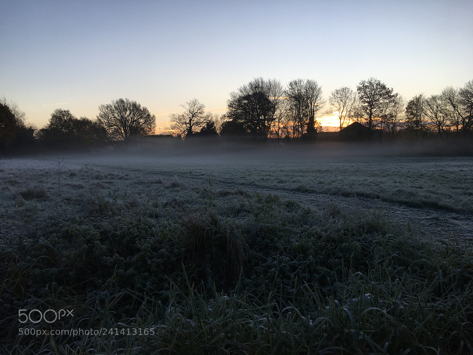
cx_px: 236
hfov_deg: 61.7
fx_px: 396
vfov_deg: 48.2
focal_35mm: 29
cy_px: 178
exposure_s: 1/452
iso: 25
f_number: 2.2
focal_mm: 4.15
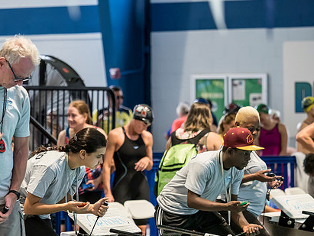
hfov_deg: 7.0
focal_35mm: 282
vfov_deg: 5.3
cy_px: 150
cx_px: 95
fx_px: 2560
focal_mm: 100
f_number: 2.8
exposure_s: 1/200
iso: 2000
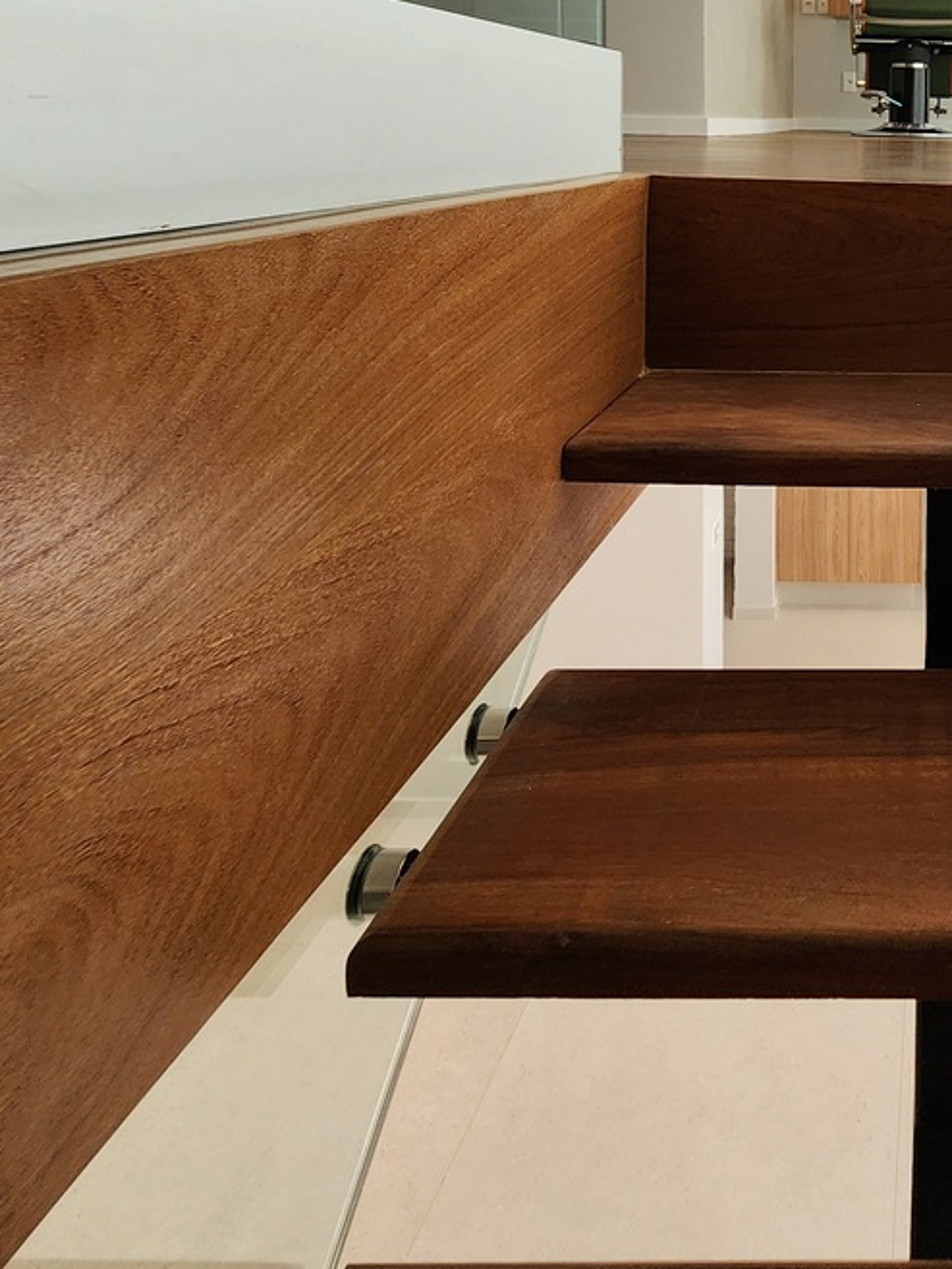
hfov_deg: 43.8
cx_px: 954
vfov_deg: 58.2
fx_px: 990
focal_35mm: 27
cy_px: 184
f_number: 2.2
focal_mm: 2.2
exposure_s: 1/120
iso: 80
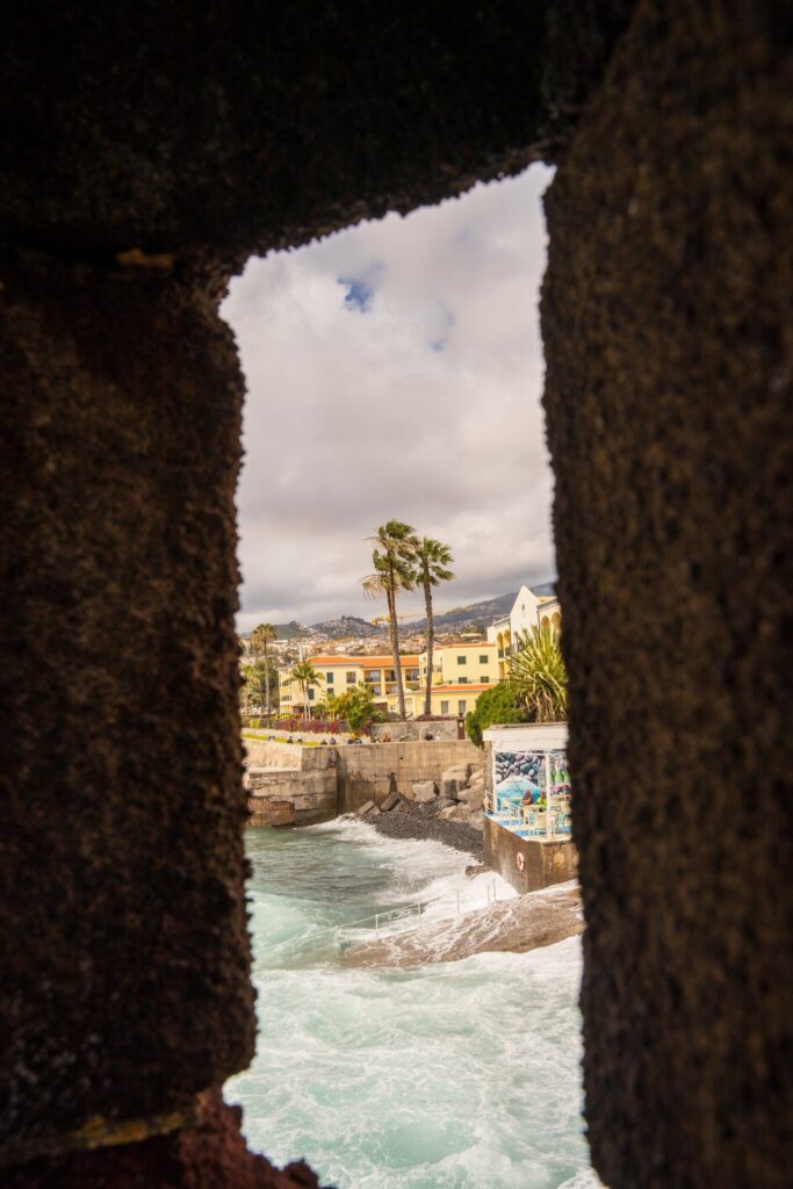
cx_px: 396
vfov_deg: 63.3
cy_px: 594
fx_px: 964
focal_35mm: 29
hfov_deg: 44.7
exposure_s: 1/800
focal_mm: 29.2
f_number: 9
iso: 320
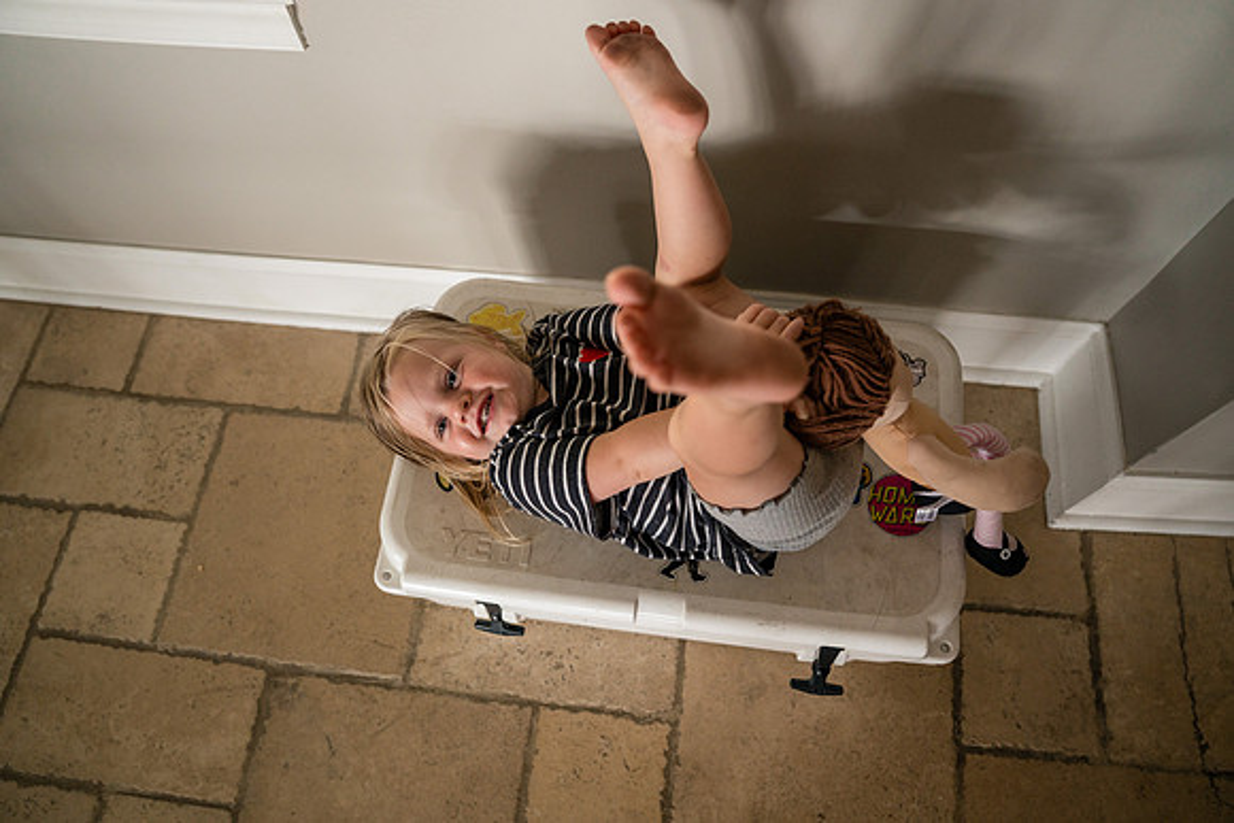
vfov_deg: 53.2
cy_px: 412
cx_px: 617
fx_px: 823
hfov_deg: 73.7
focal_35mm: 24
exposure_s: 1/160
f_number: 2.8
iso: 800
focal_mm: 24
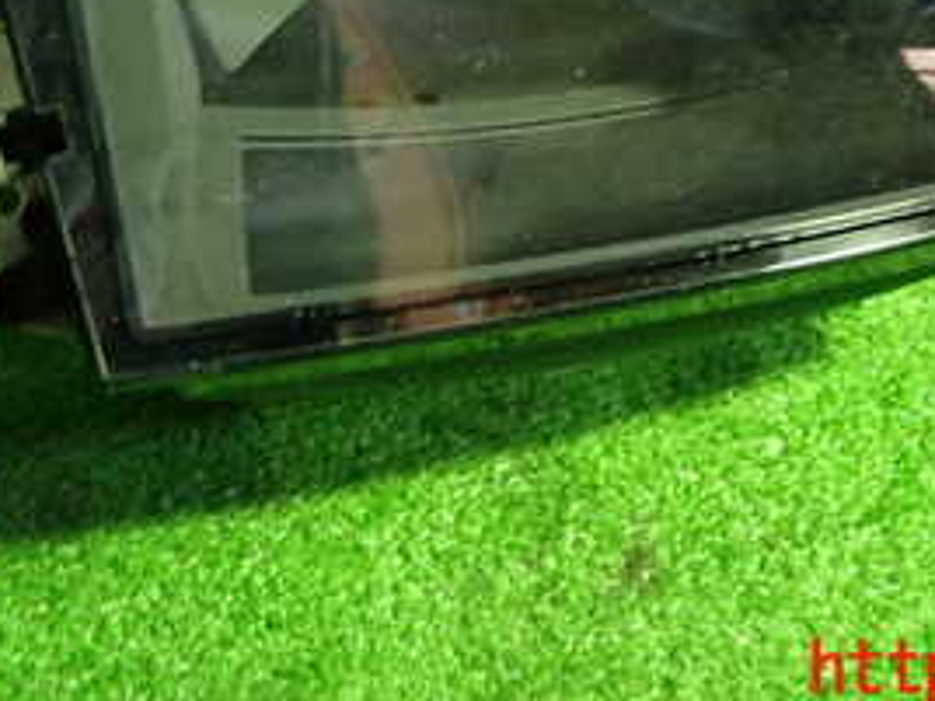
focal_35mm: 56
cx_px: 551
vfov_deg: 24.4
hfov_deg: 34.3
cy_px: -70
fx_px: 1513
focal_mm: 4.5
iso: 500
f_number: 2
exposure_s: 1/30
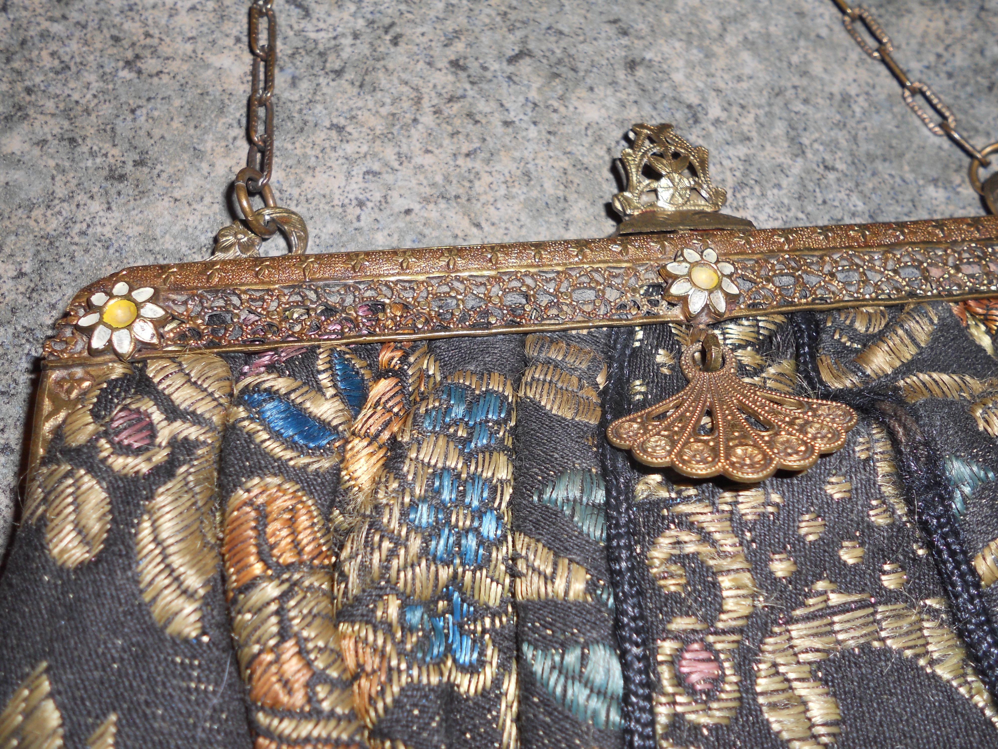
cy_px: 374
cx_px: 499
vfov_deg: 44.2
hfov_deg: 56.8
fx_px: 923
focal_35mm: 32
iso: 80
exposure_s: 1/25
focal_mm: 5.8
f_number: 8.8
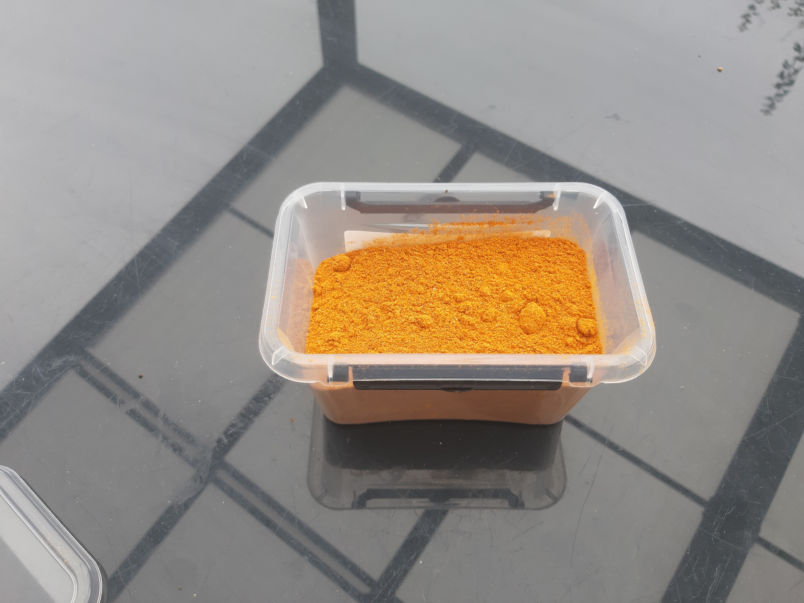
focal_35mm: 27
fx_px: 627
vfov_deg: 51.4
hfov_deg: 65.3
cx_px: 402
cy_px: 302
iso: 40
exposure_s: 1/153
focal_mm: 3.93
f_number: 1.7
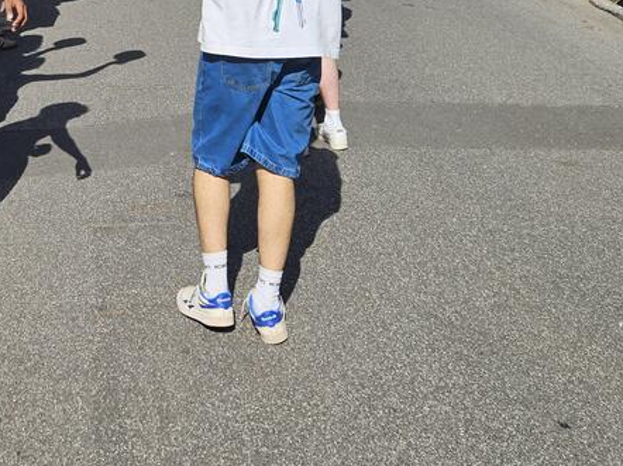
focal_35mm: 60
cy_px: -94
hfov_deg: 31.0
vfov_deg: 22.5
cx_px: 83
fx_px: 1079
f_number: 1.8
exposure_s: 1/3067
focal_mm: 5.4
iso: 25
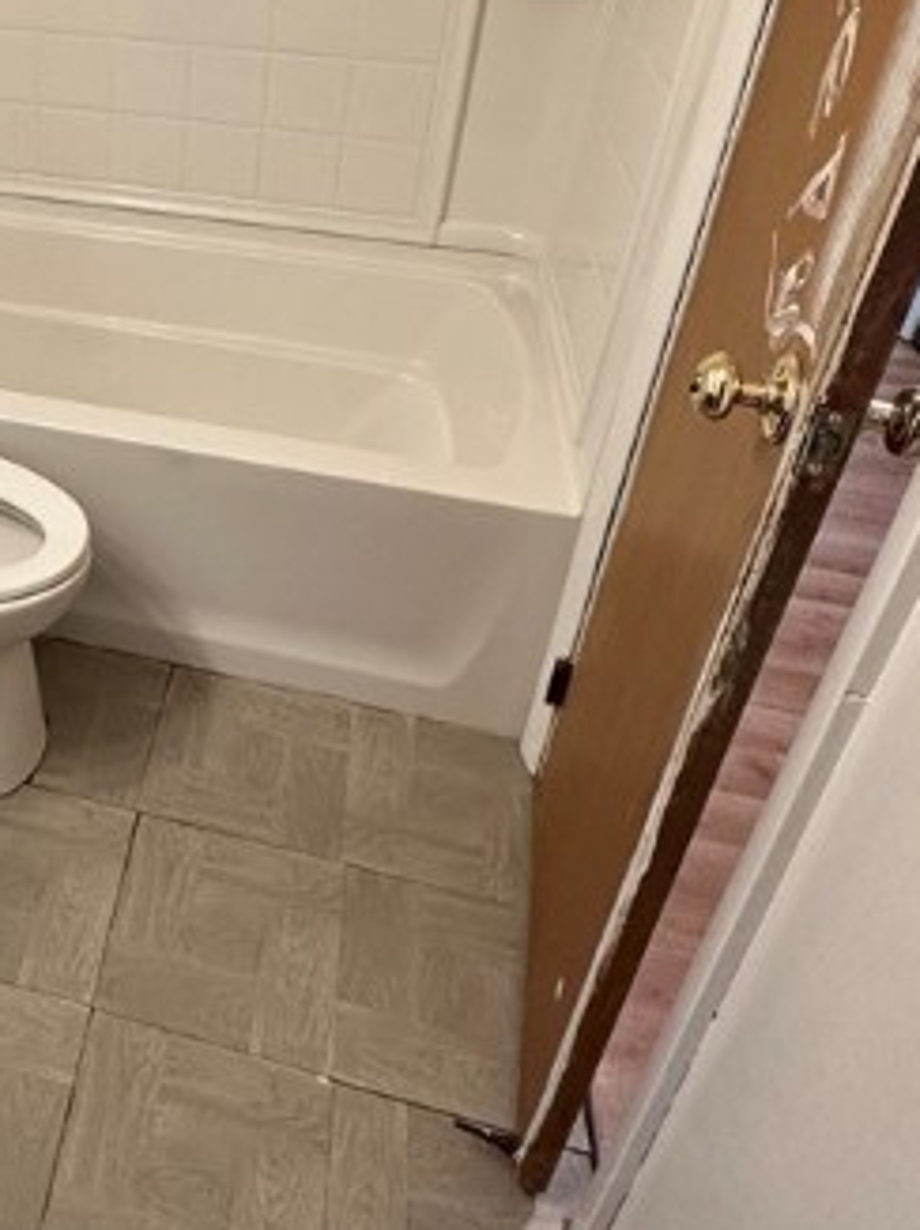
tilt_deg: -27.6
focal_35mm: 33
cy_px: 313
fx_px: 1171
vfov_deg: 53.0
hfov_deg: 39.0
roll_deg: -1.1
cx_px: 45
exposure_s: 1/120
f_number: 2.2
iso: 320
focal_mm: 2.22
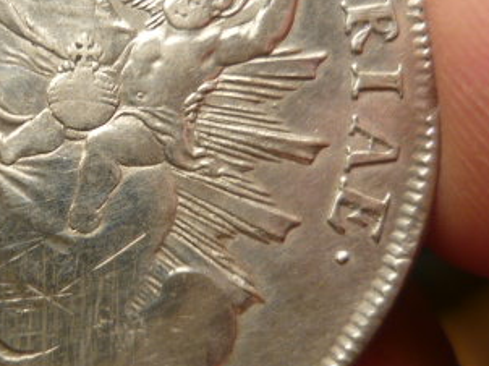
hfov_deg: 27.1
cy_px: 131
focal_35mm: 70
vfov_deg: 20.9
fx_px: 988
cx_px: 73
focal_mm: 5.5
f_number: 2.8
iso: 100
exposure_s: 1/40
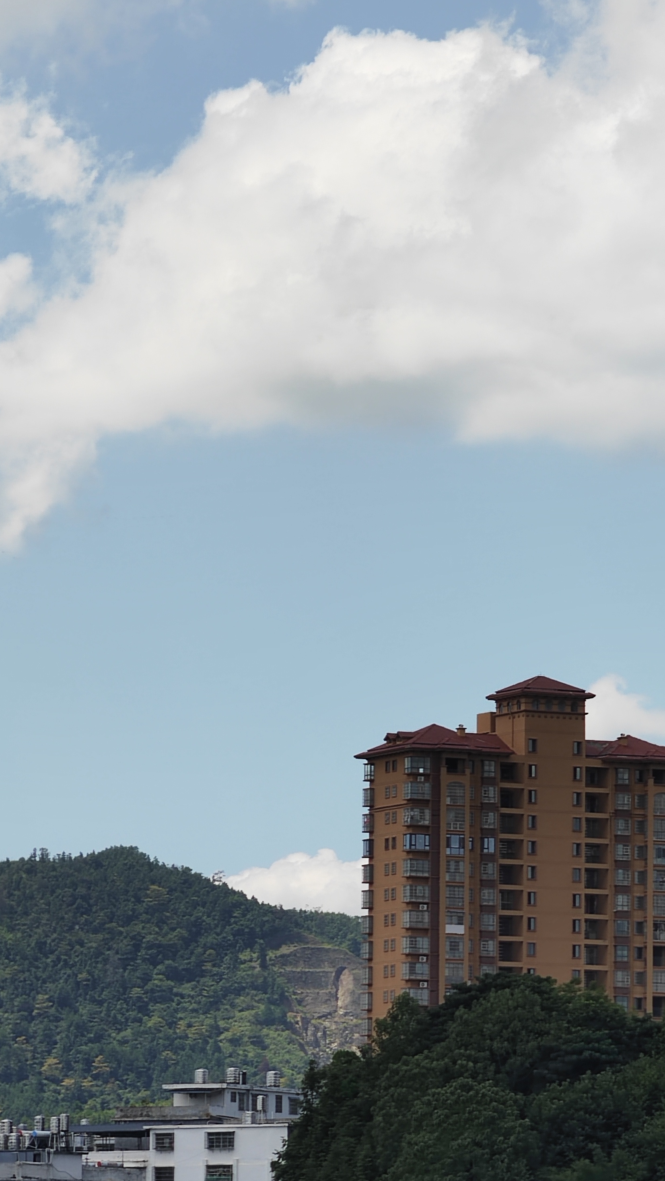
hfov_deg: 5.6
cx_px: 511
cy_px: 841
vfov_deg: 9.9
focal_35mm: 217
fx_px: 6801
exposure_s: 1/476
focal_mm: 16.85
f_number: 3.5
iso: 100
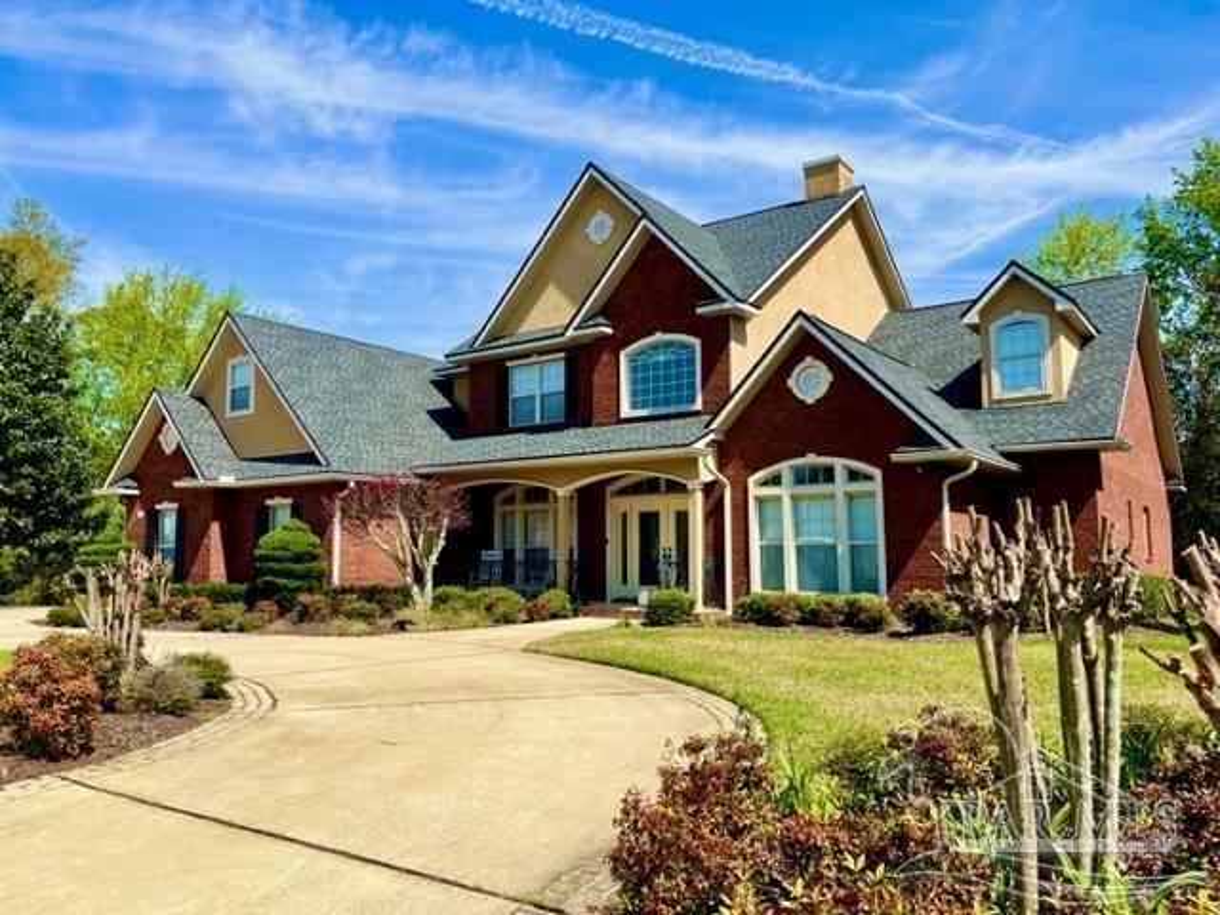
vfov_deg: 53.1
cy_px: 458
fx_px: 916
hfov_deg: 67.3
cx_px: 610
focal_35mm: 26
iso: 50
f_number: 1.6
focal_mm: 5.1
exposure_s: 1/3413
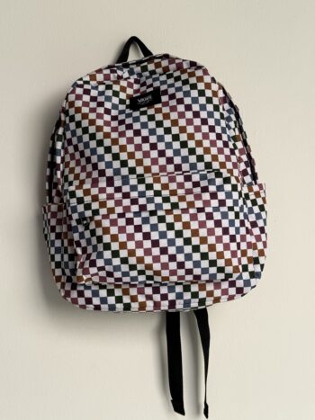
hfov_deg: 30.3
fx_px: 583
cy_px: 210
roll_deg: +1.6
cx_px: 158
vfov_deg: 39.7
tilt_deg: +6.1
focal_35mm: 48
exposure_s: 1/196
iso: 80
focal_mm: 6.76
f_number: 1.78
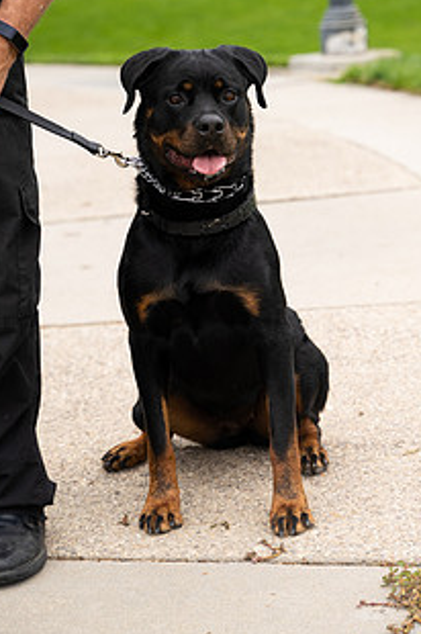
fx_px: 1916
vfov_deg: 18.7
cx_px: 178
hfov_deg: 12.5
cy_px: 233
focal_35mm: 109
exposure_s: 1/500
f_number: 4
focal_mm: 75
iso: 640
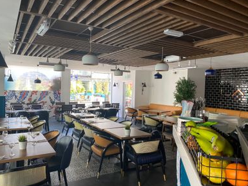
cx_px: 126
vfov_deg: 51.4
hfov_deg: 65.3
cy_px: 94
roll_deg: -1.8
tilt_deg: -1.9
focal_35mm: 27
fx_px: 193
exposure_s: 1/121
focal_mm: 4.25
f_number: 1.8
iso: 80
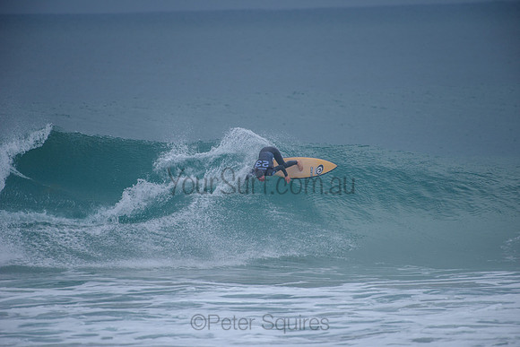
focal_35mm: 500
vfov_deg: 2.8
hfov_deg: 4.1
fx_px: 7224
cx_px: 260
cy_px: 174
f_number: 5.6
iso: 280
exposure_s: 1/2000
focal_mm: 500
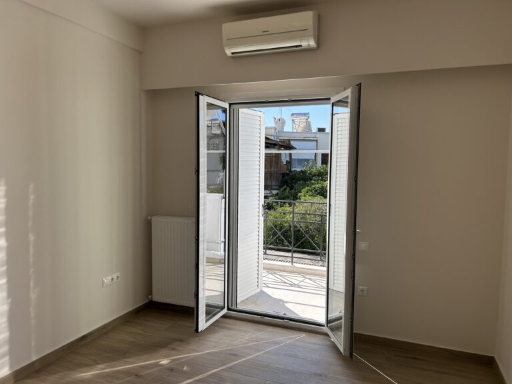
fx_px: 385
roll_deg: +0.5
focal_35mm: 26
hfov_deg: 67.3
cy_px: 192
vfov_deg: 53.1
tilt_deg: -4.3
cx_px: 256
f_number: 1.5
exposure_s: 1/1361
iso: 50
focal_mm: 5.7
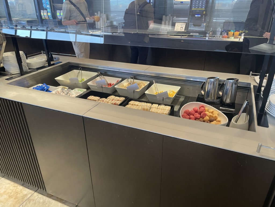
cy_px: 104
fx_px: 207
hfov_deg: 67.3
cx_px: 138
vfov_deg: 53.1
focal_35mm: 26
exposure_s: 1/50
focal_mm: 4.2
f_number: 1.6
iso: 160
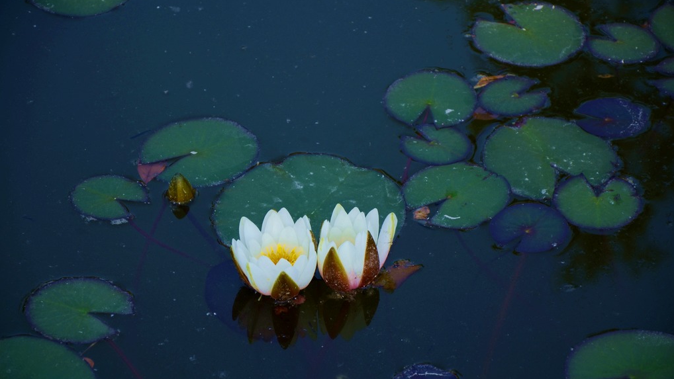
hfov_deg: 13.0
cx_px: 338
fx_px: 2959
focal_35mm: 166
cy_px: 206
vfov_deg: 7.3
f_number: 5.6
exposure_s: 1/160
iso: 100
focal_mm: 105
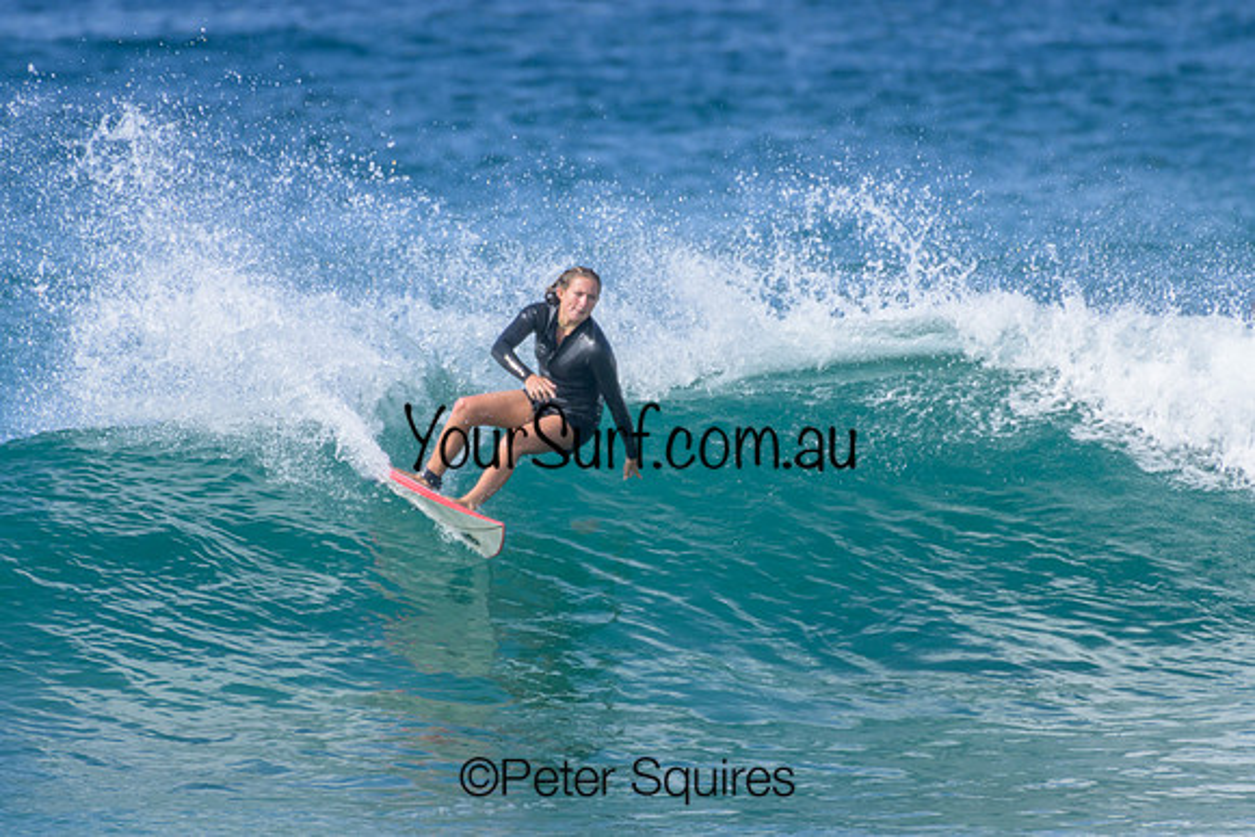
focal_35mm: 1000
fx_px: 34868
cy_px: 418
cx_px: 628
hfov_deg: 2.1
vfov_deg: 1.4
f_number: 11
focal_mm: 1000
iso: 1100
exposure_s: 1/2000
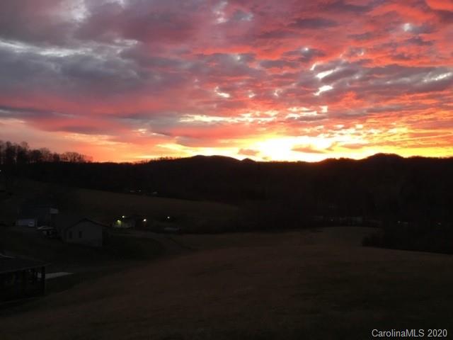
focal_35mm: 31
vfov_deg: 45.4
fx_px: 406
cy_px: 170
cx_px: 226
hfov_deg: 58.4
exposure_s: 1/30
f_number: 2.4
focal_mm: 3.3
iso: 100
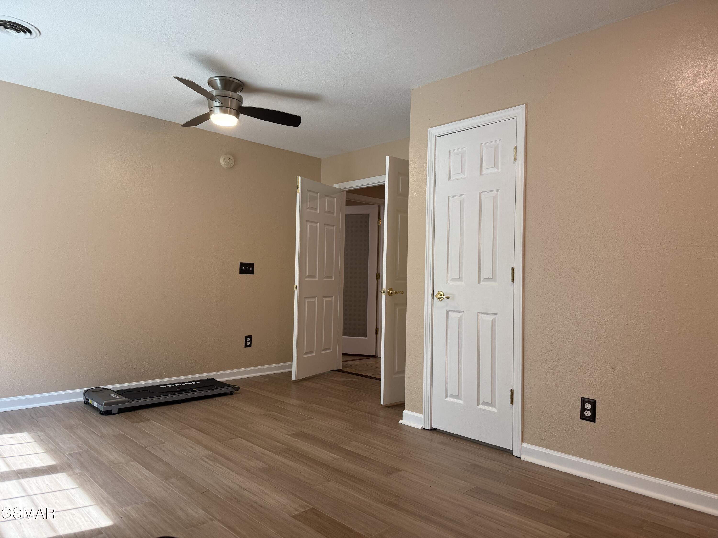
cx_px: 359
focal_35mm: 24
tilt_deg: +0.8
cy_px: 269
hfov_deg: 71.6
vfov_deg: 56.8
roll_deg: -1.8
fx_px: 498
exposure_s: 1/120
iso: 125
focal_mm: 6.76
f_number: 1.78
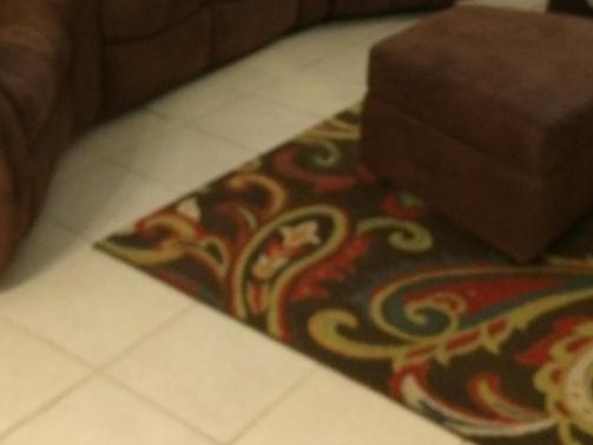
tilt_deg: -17.1
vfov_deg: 23.8
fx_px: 1010
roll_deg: -1.2
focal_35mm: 59
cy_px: 4
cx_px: 274
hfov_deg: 32.7
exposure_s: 1/30
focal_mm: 4.15
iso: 320
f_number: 2.2
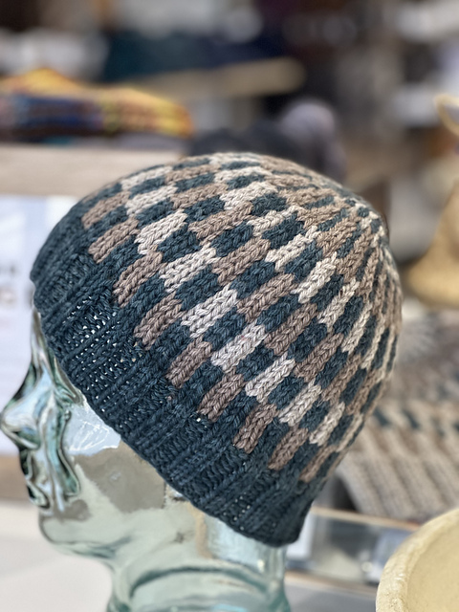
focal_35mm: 77
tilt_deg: -14.7
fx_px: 1361
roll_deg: +0.6
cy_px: 306
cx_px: 230
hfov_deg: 19.1
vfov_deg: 25.3
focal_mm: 9
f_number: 2.8
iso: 250
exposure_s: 1/88
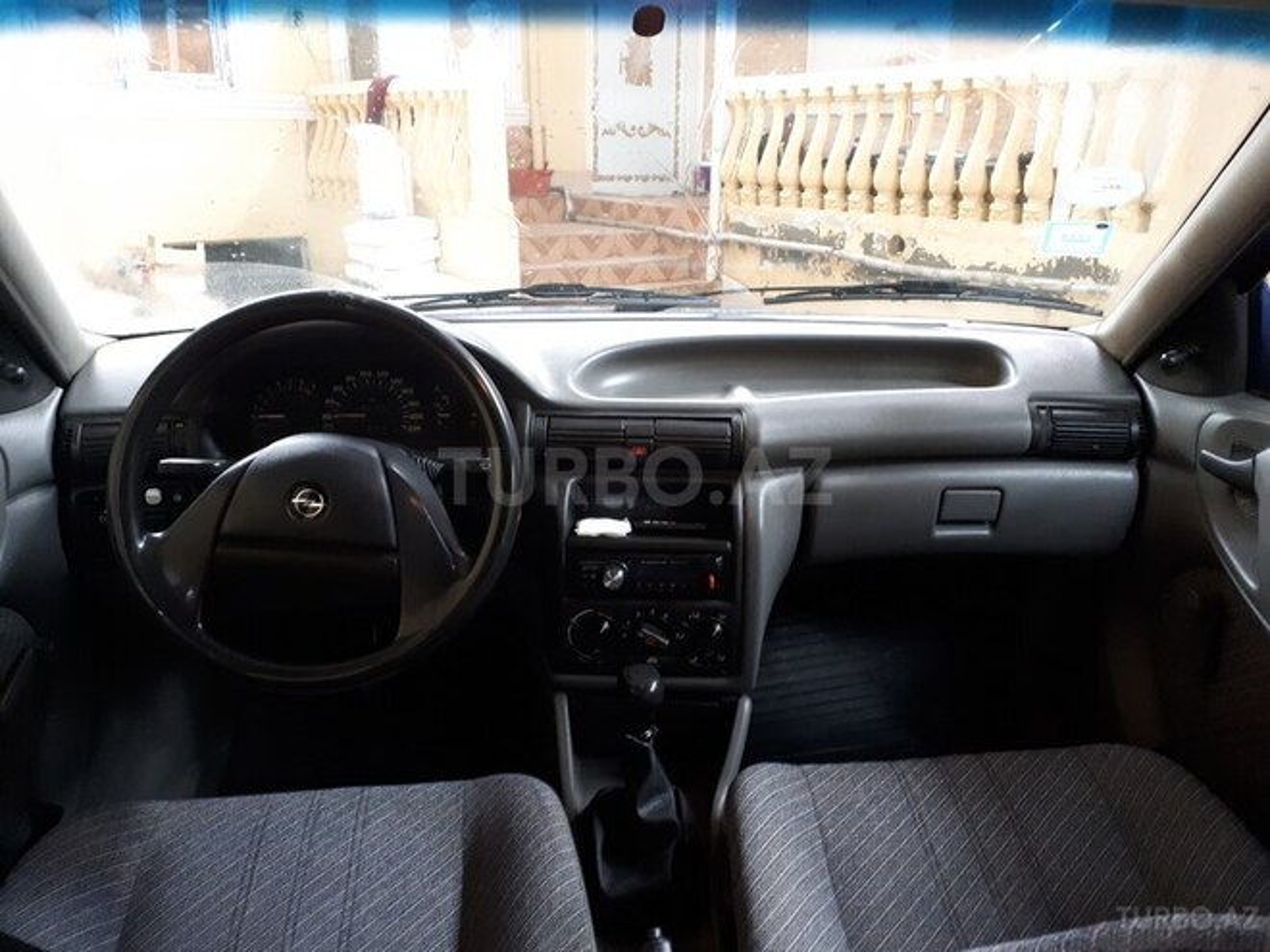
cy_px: 476
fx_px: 991
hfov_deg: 65.3
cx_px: 635
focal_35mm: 27
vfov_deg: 51.4
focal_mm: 3.6
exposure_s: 1/17
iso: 320
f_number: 1.9
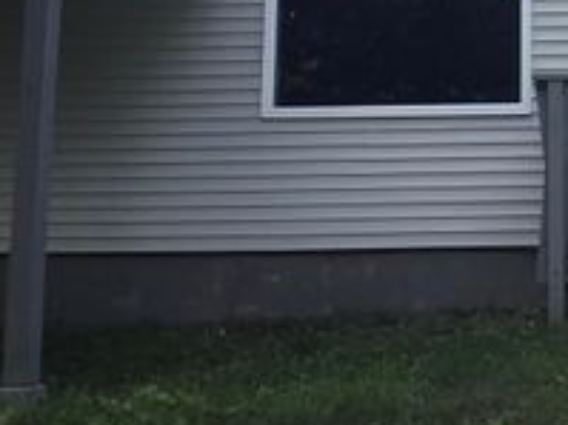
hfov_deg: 23.5
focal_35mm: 78
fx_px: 1279
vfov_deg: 18.4
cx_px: 619
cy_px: -4
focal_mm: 3.3
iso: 25
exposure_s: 1/275
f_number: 2.4
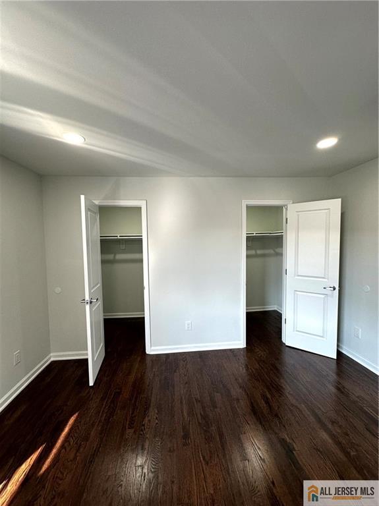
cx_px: 190
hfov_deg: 85.6
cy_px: 253
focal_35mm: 14
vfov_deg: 102.1
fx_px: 205
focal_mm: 2.22
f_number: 2.2
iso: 100
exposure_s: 1/120
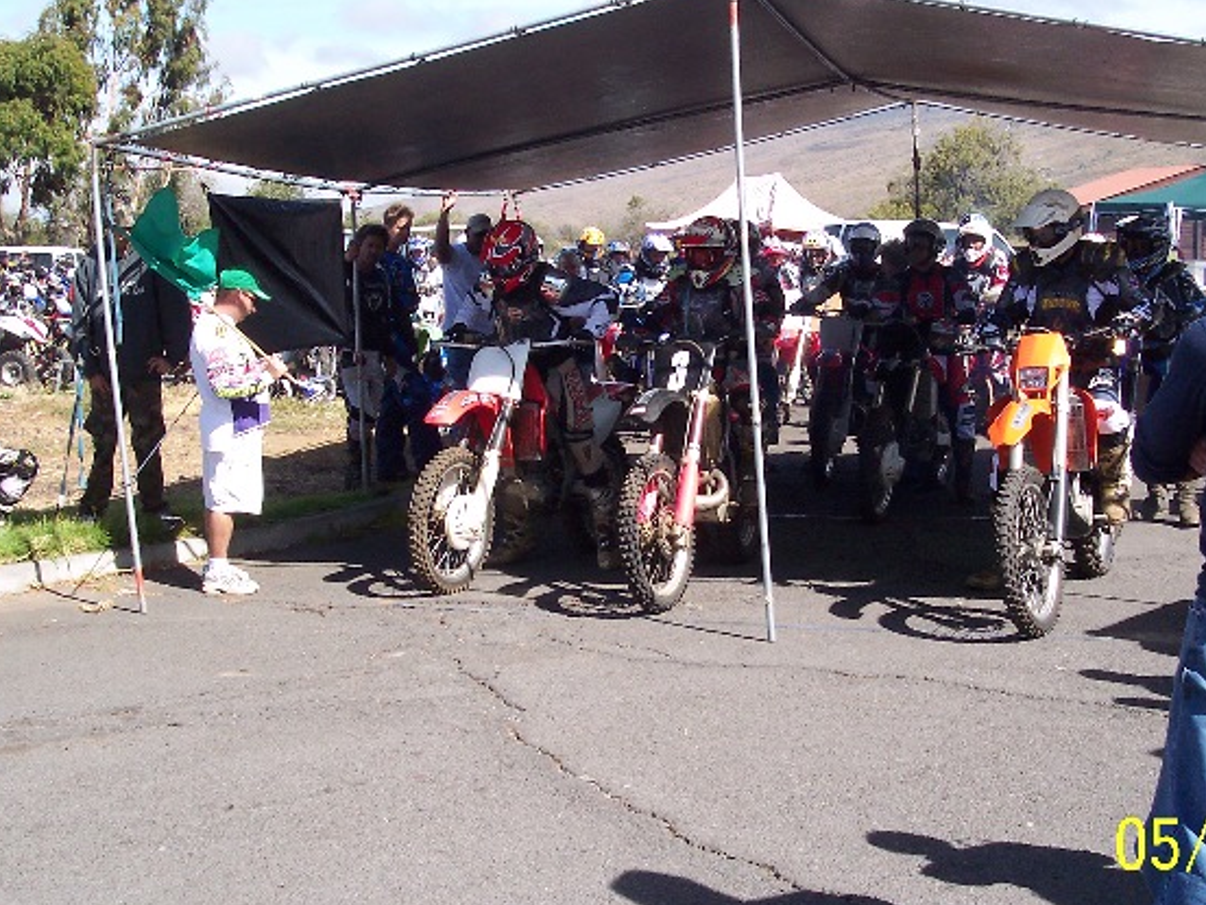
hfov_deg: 34.9
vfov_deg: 26.5
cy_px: 353
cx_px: 667
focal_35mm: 55
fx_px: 1917
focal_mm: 8
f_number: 4.8
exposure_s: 1/500
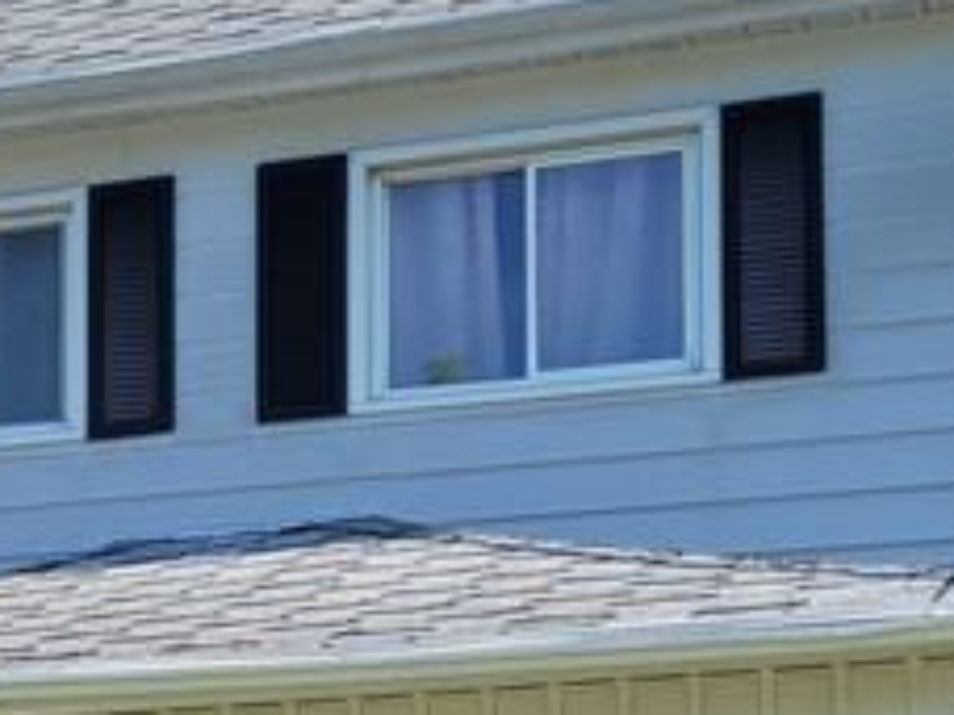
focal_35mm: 117
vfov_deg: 12.3
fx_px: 3224
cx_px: -389
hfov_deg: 15.7
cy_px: 937
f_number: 1.8
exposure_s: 1/1632
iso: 40
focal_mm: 5.4
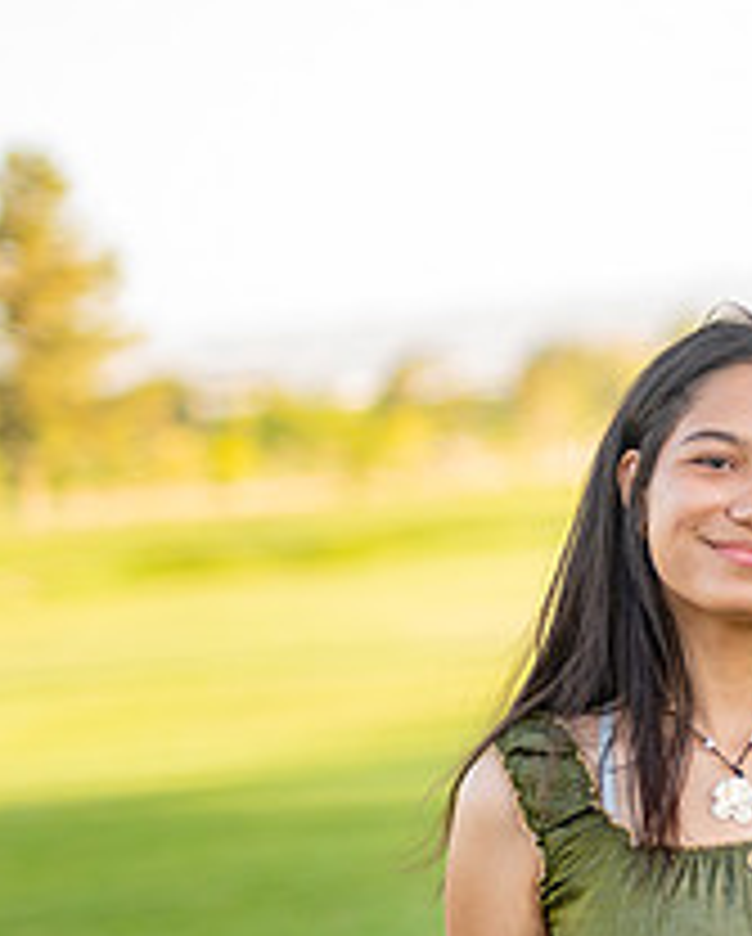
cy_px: 610
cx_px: 1231
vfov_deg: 12.0
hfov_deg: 9.3
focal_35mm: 160
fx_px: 4442
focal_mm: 50
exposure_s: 1/500
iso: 100
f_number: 1.4
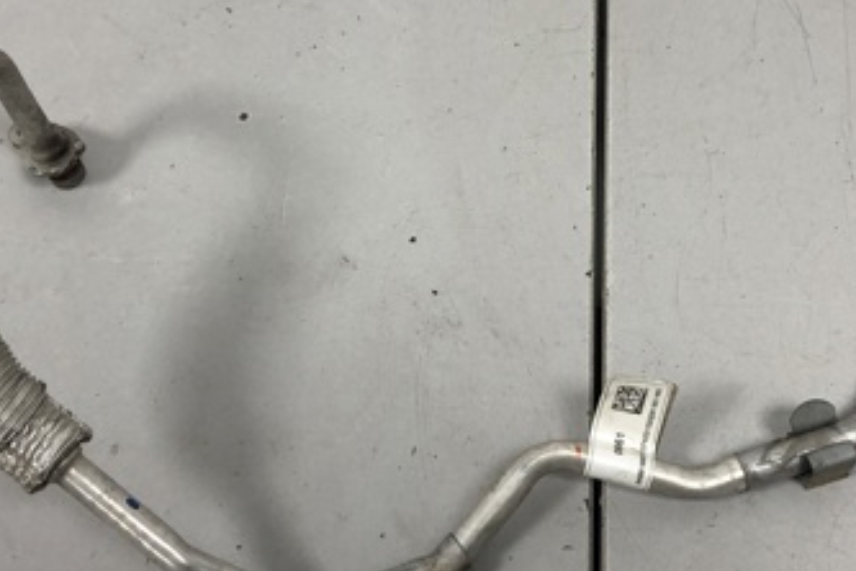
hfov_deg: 35.5
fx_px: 1331
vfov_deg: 24.1
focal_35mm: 56
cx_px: 519
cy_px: 219
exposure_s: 1/33
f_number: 1.8
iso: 32
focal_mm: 4
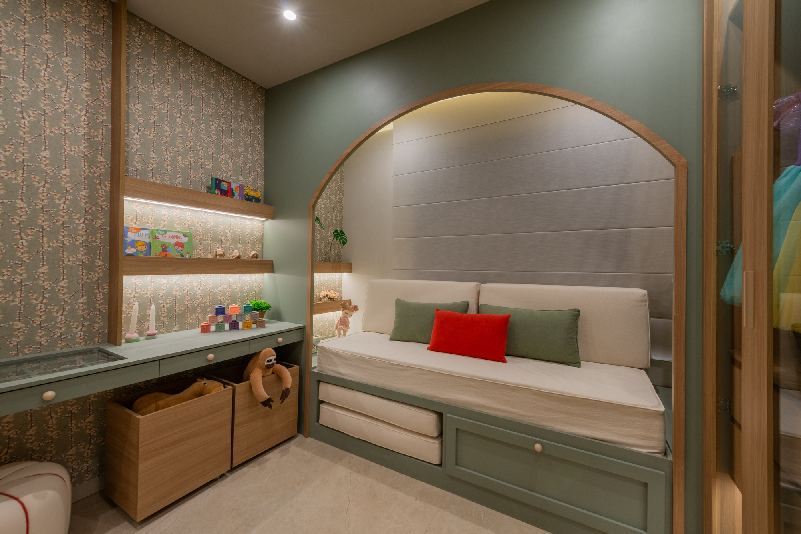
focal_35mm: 14
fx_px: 312
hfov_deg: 104.2
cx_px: 400
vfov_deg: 81.3
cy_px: 267
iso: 400
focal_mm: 14
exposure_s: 1/20
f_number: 18
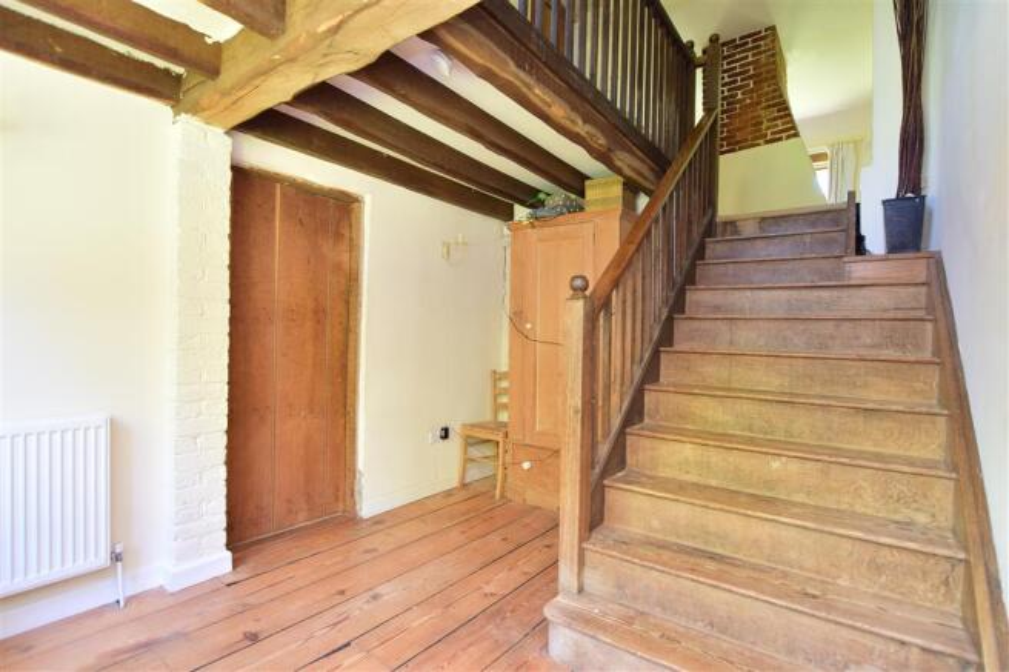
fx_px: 420
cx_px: 504
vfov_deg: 77.3
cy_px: 336
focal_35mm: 15
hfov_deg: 100.4
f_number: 5
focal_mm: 10
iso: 200
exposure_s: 1/5
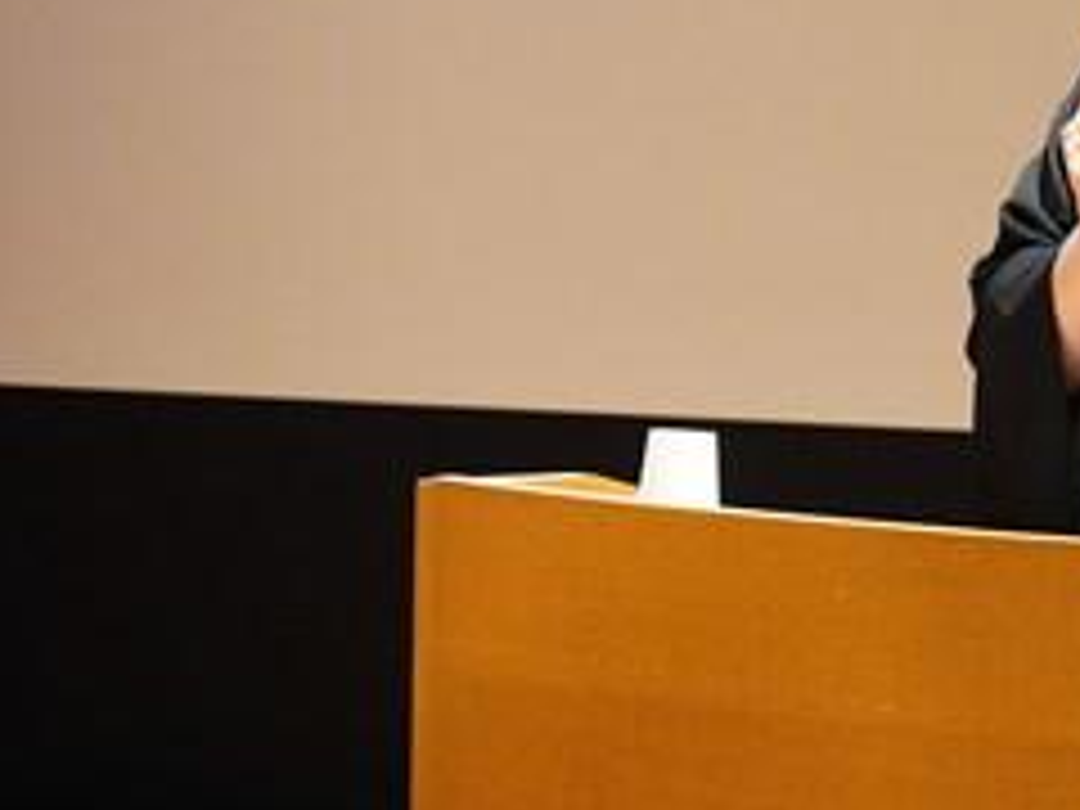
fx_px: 12636
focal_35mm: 405
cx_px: 1112
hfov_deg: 4.9
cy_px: 128
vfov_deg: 3.7
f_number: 5.6
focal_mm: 135
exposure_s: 1/40
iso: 6400
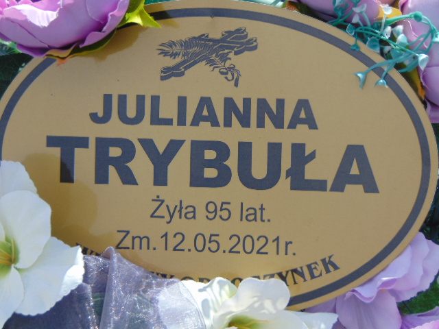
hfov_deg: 12.0
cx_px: 220
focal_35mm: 164
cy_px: 164
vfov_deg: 9.1
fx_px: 2080
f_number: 4
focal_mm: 29.5
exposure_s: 1/640
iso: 80
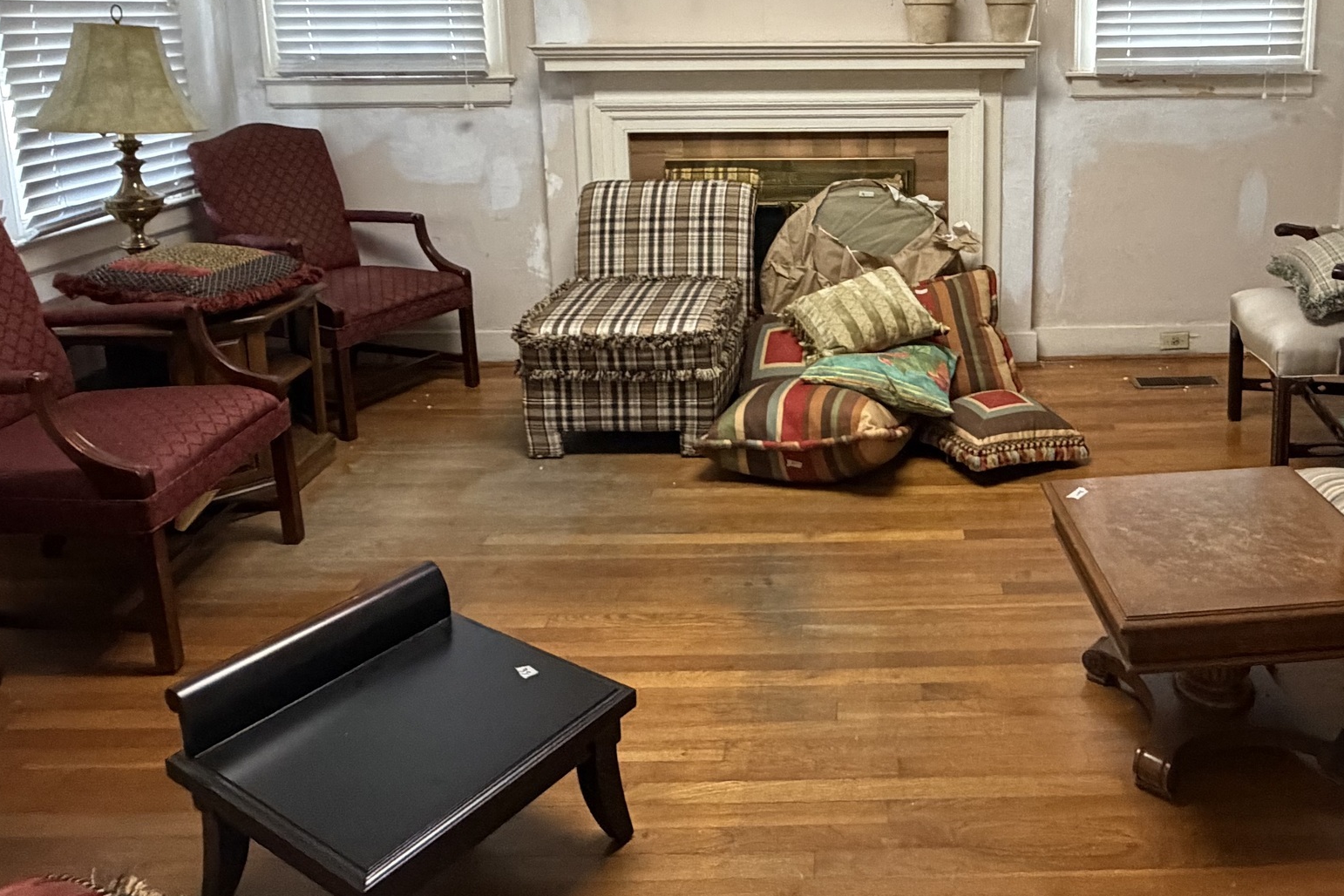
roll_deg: +1.1
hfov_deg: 62.4
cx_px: 875
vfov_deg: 43.4
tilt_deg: -9.0
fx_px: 1083
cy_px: 212
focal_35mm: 29
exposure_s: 1/60
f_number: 2.2
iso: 640
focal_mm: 2.22
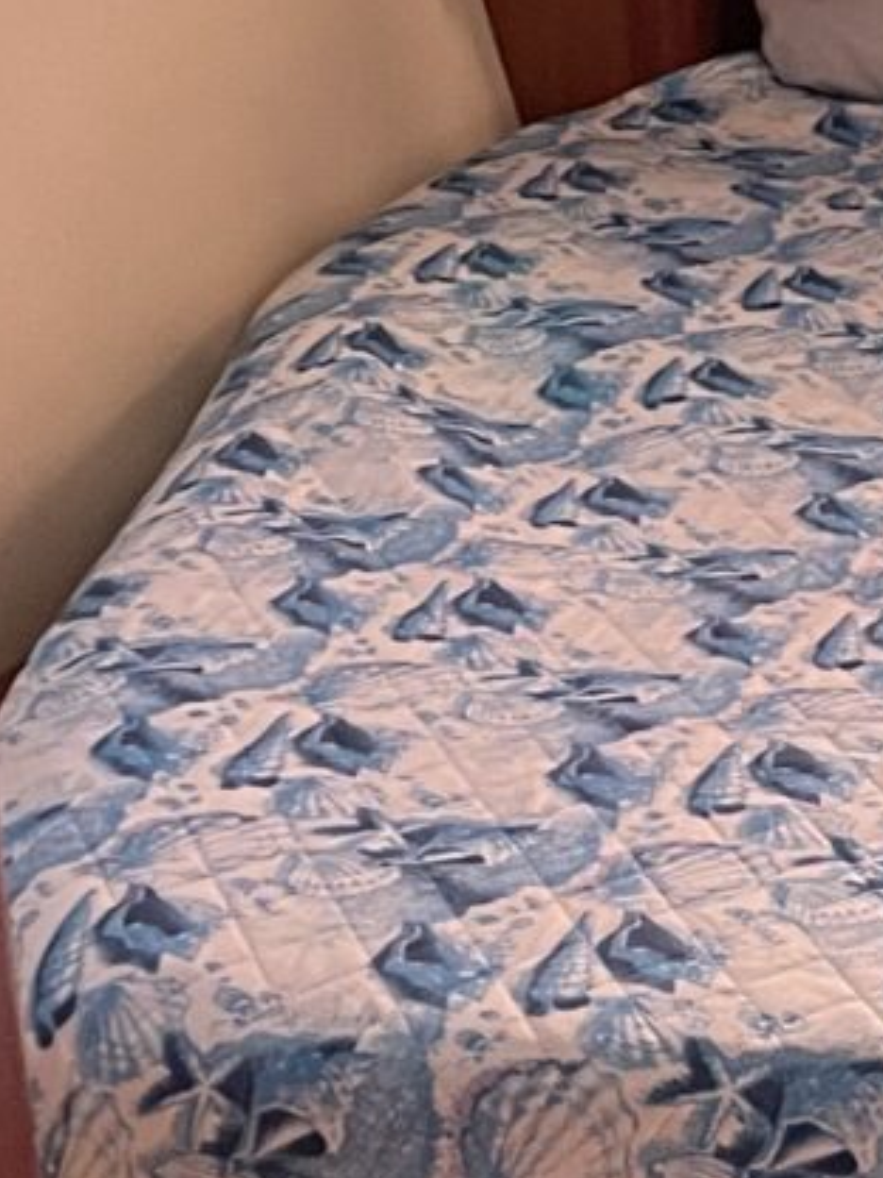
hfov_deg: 10.8
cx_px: 1602
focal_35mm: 128
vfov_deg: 15.4
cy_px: 651
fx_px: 4353
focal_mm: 4.2
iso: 400
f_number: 1.6
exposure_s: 1/60
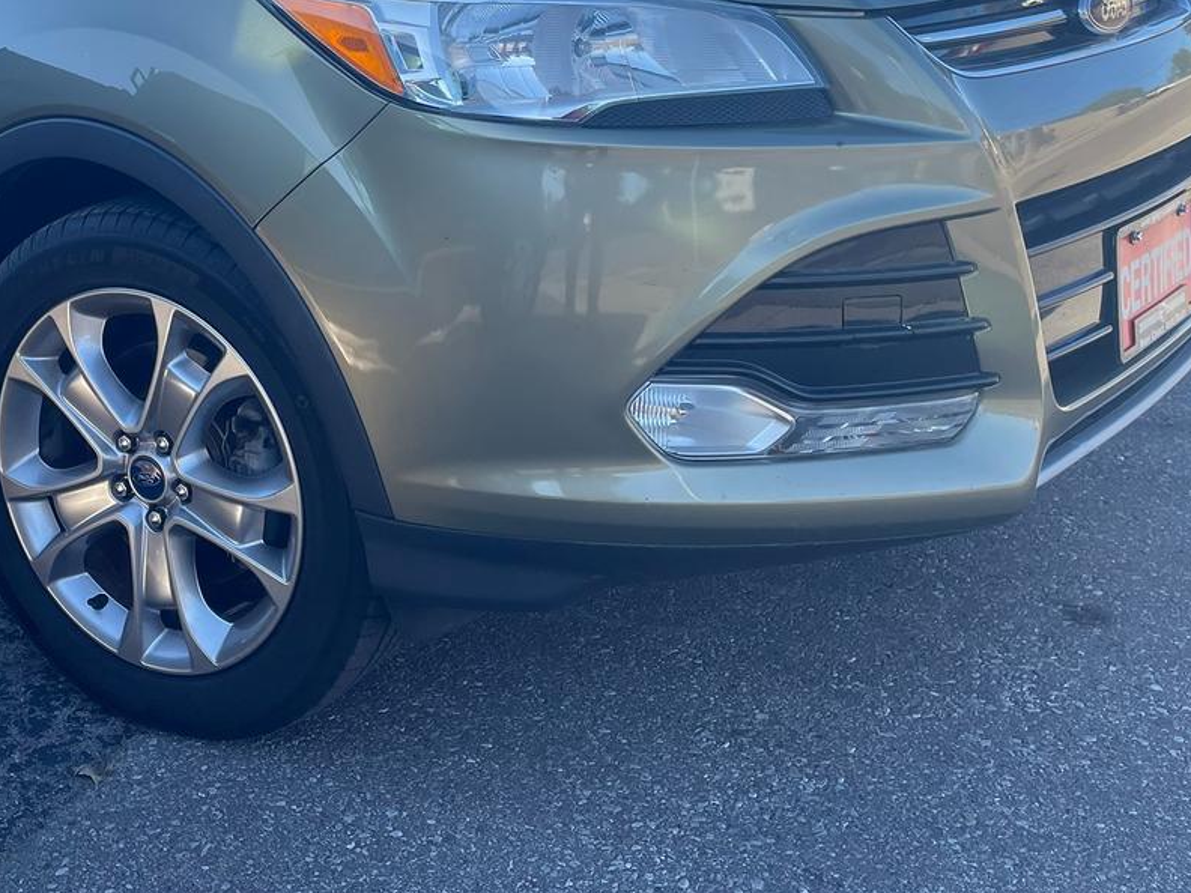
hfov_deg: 43.7
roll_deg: +6.8
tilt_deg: -10.3
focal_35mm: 42
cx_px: 331
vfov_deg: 33.6
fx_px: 1445
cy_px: 213
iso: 32
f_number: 1.6
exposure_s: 1/754
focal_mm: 4.2
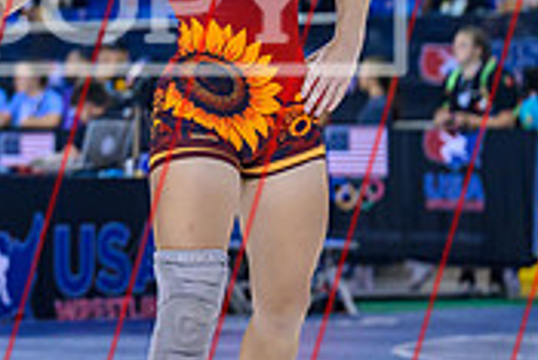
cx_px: -347
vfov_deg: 4.7
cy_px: -45
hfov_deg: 6.9
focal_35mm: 291
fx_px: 4352
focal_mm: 70
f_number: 2.8
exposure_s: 1/800
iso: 2000
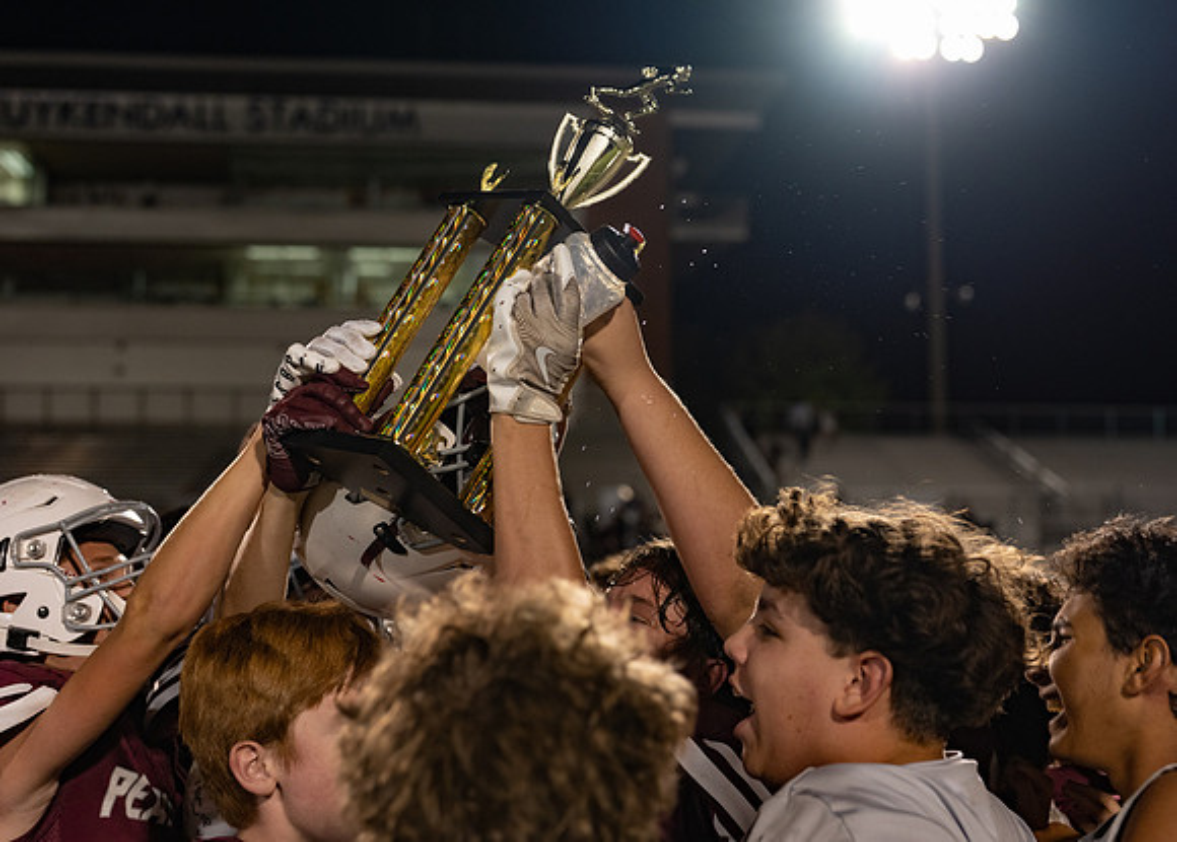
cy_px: 417
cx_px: 665
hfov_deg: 35.1
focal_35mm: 55
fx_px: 1855
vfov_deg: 25.6
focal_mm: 50
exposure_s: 1/400
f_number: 2.8
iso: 800
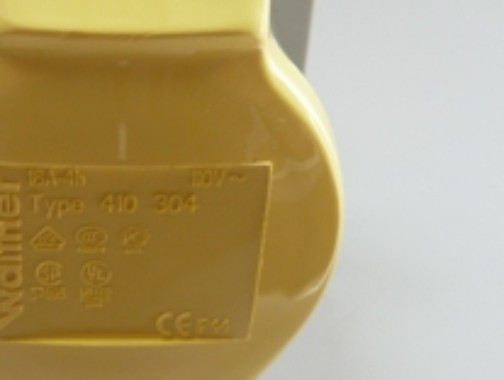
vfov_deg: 27.0
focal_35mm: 54
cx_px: 97
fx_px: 788
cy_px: 149
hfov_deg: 34.4
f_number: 3.3
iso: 80
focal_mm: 4.1
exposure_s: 1/40
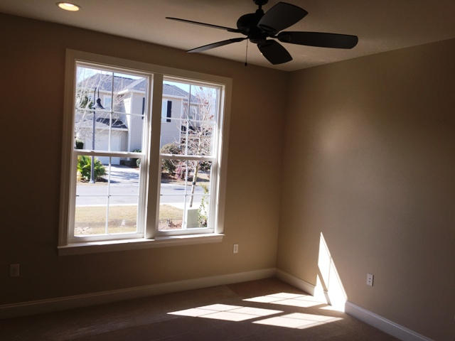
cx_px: 228
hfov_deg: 61.7
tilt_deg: -3.8
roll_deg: -4.4
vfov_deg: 48.2
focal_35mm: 29
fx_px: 381
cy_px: 170
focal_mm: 4.15
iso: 32
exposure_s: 1/608
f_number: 2.2
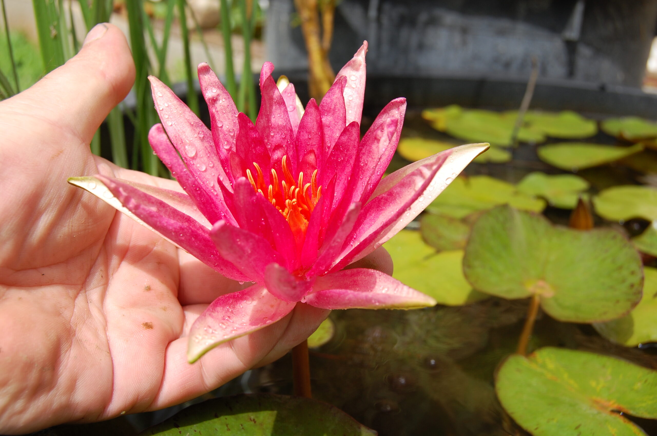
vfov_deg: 31.8
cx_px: 328
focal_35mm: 42
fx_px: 766
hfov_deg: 46.4
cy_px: 218
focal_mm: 28
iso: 200
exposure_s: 1/250
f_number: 9
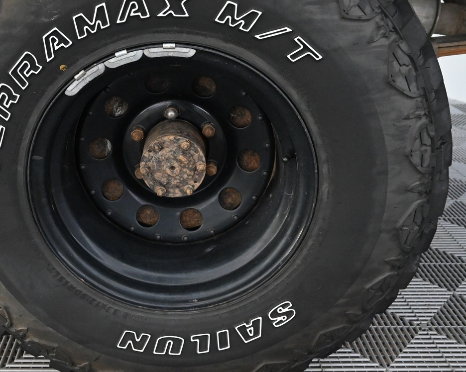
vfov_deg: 38.1
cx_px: 165
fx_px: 538
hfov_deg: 46.3
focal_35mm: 39
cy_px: 162
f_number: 4.5
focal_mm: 16
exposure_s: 1/80
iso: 4000
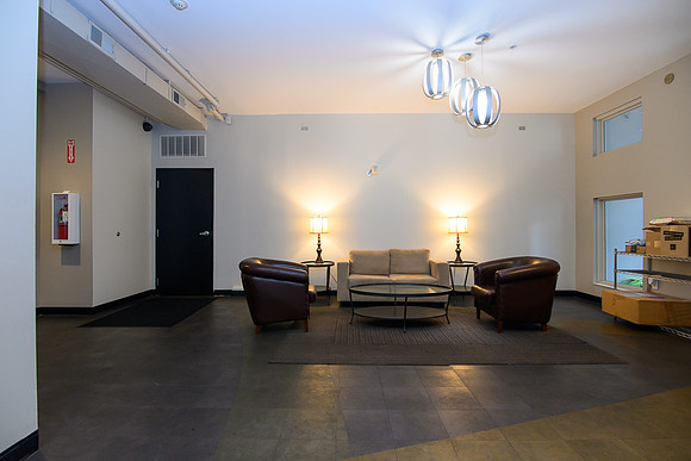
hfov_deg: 93.3
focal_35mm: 17
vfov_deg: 70.5
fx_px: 326
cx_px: 346
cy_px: 230
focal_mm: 17
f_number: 4.5
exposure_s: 1/80
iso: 1250
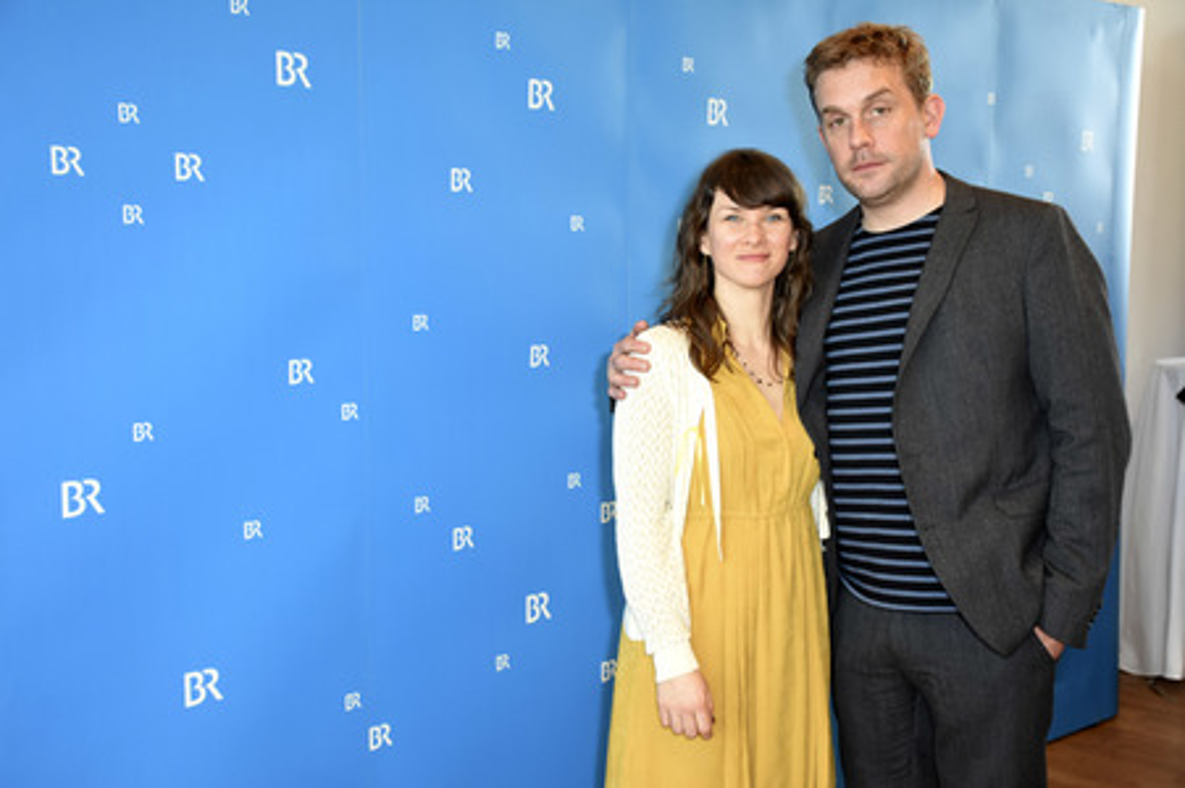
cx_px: 592
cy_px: 394
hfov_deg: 41.1
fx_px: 1579
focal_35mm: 48
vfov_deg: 28.0
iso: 1100
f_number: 4.5
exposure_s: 1/125
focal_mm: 32
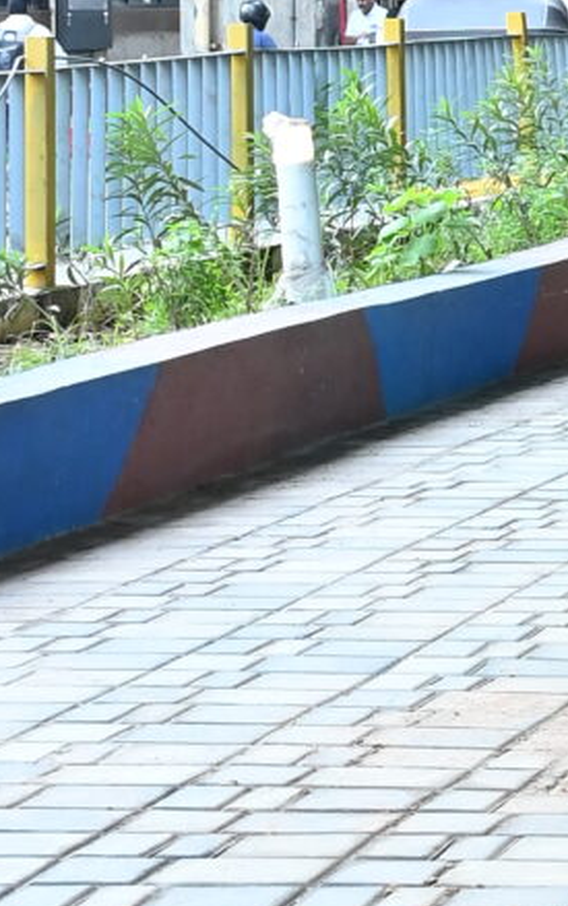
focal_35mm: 181
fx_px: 4475
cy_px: 95
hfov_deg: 6.7
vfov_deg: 11.5
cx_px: 1550
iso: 1000
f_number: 4
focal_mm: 30.5
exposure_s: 1/125
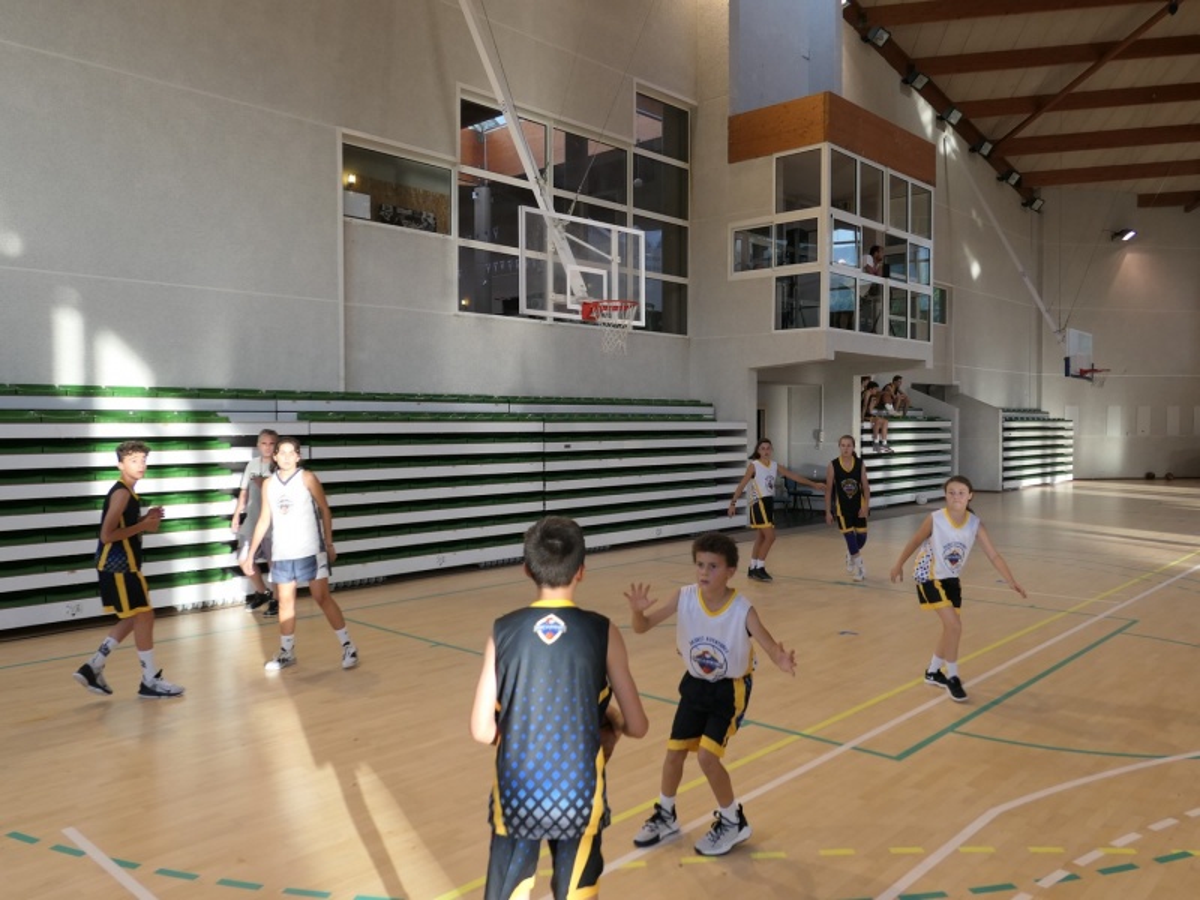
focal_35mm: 26
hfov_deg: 67.3
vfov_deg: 53.1
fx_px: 901
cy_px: 450
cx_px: 600
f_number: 2.5
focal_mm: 8.8
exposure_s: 1/250
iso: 250
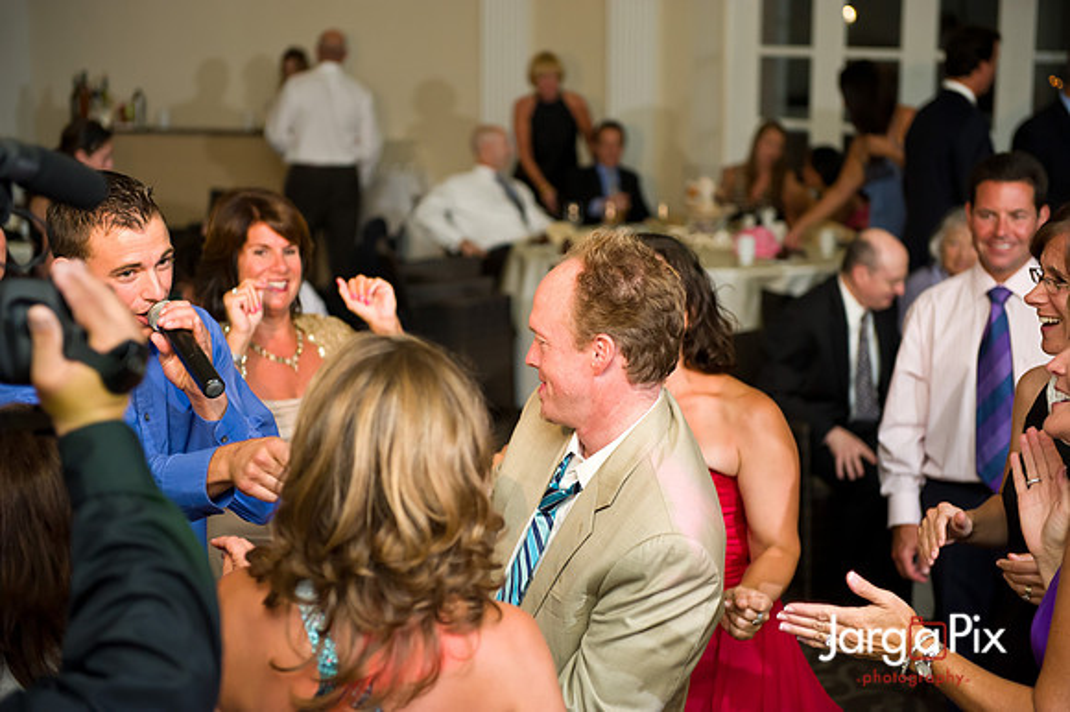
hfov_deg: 28.9
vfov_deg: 19.4
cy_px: 356
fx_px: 2079
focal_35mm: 70
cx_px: 535
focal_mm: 70
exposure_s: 1/125
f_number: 3.2
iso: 1600
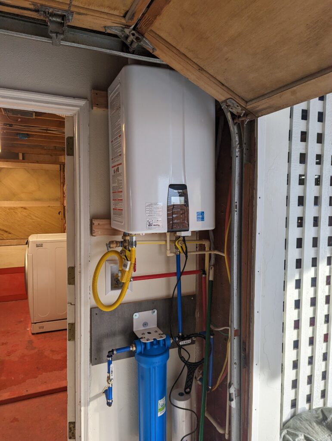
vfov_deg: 71.5
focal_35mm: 24
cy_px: 220
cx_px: 166
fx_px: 306
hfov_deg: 56.9
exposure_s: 1/118
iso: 41
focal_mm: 6.81
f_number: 1.85
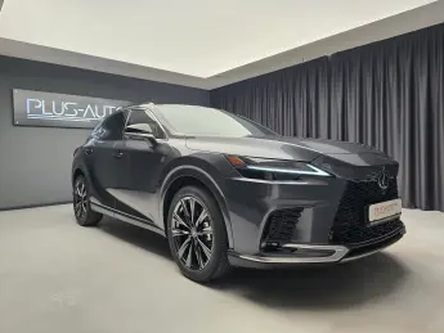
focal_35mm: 24
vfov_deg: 56.8
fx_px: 308
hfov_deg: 71.6
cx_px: 220
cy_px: 163
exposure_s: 1/50
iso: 50
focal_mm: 6.3
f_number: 1.7
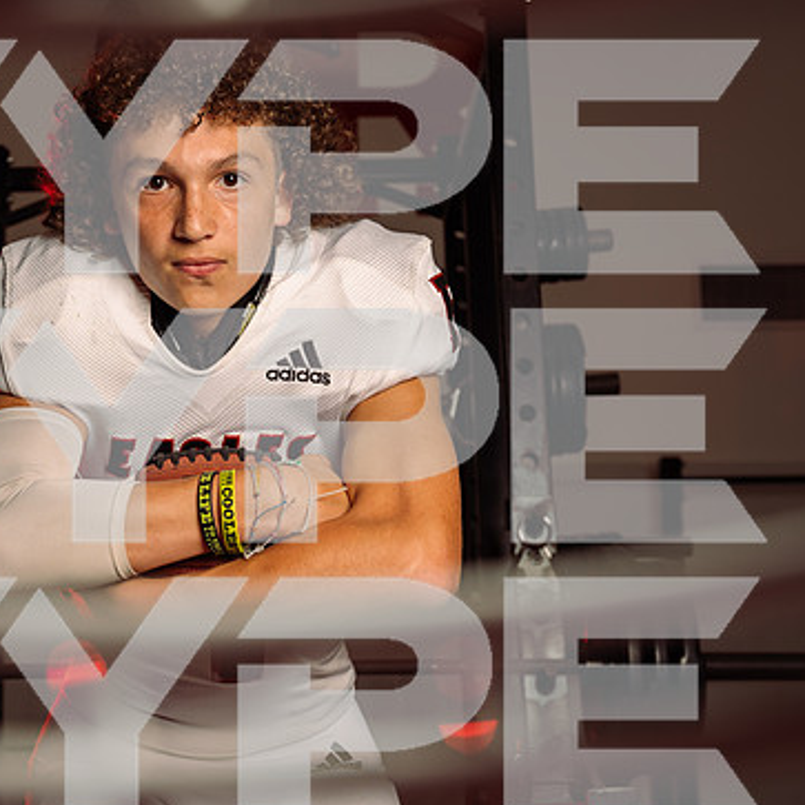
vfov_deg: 24.0
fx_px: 1894
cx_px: 202
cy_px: 427
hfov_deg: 23.7
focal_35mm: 72
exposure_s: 1/250
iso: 250
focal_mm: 53
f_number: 6.3
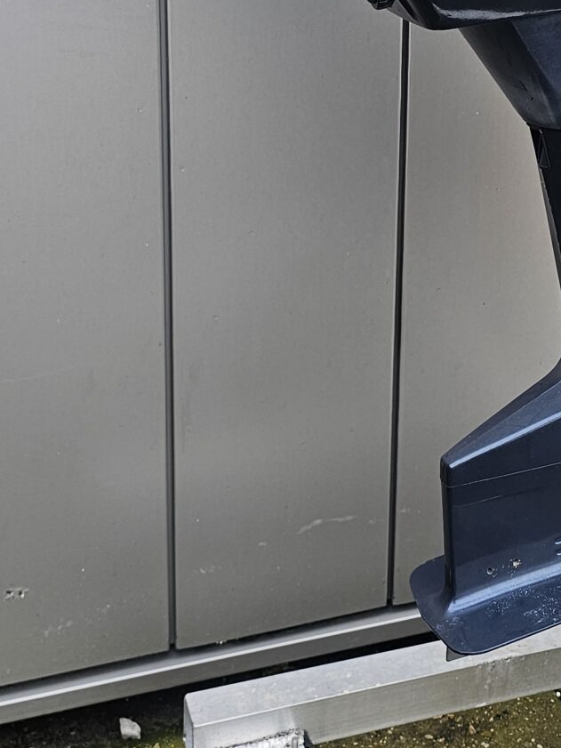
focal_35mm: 70
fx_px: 1512
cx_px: 469
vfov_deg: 27.3
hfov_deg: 20.7
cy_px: 174
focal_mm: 6.3
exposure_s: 1/190
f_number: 1.7
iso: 32
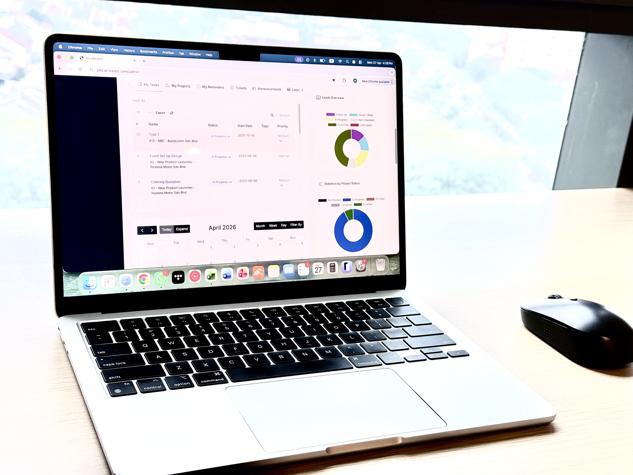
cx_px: 316
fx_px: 878
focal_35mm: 48
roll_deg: -6.8
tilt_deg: -18.4
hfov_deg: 39.7
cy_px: 238
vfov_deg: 30.3
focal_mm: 6.76
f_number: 1.78
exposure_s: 1/184
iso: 50
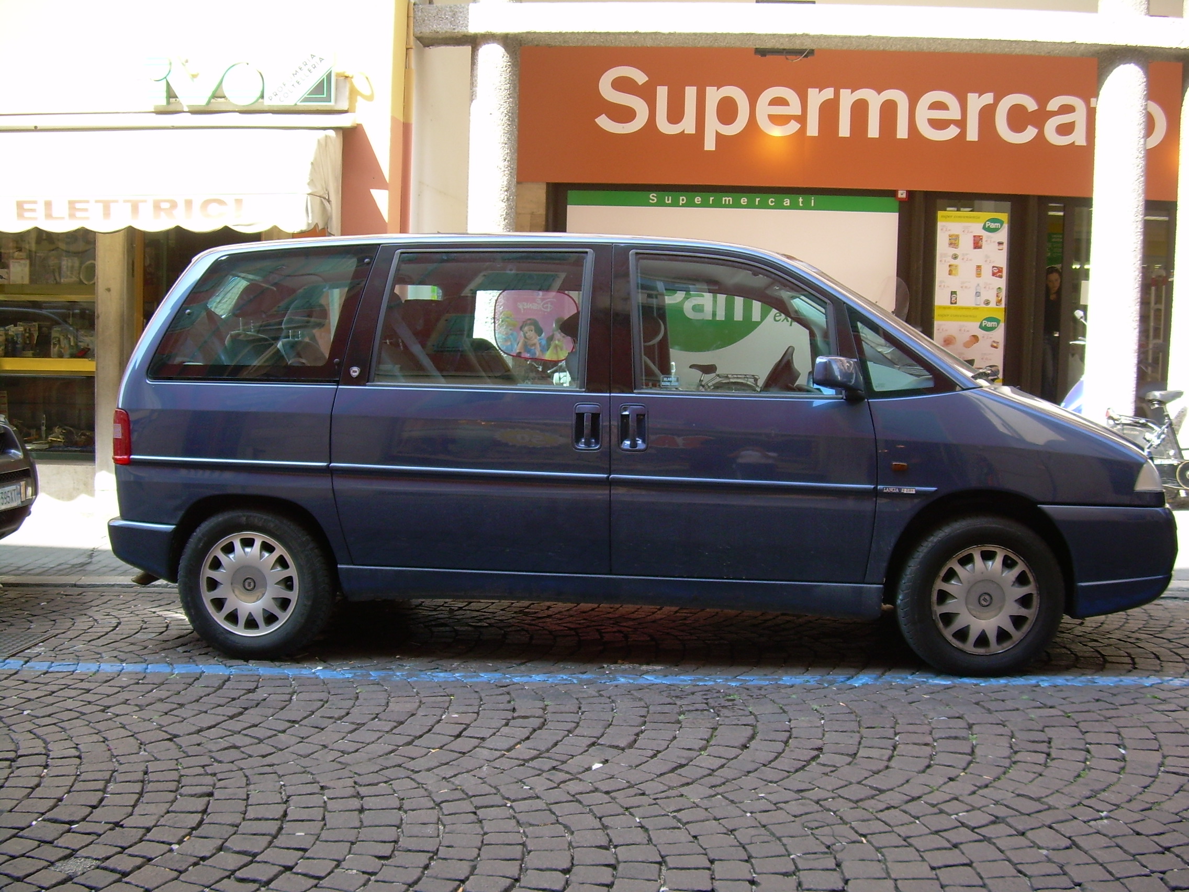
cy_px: 446
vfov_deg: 37.7
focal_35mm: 38
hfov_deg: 49.0
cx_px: 594
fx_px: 1305
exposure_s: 1/105
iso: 50
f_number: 2.8
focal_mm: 6.3
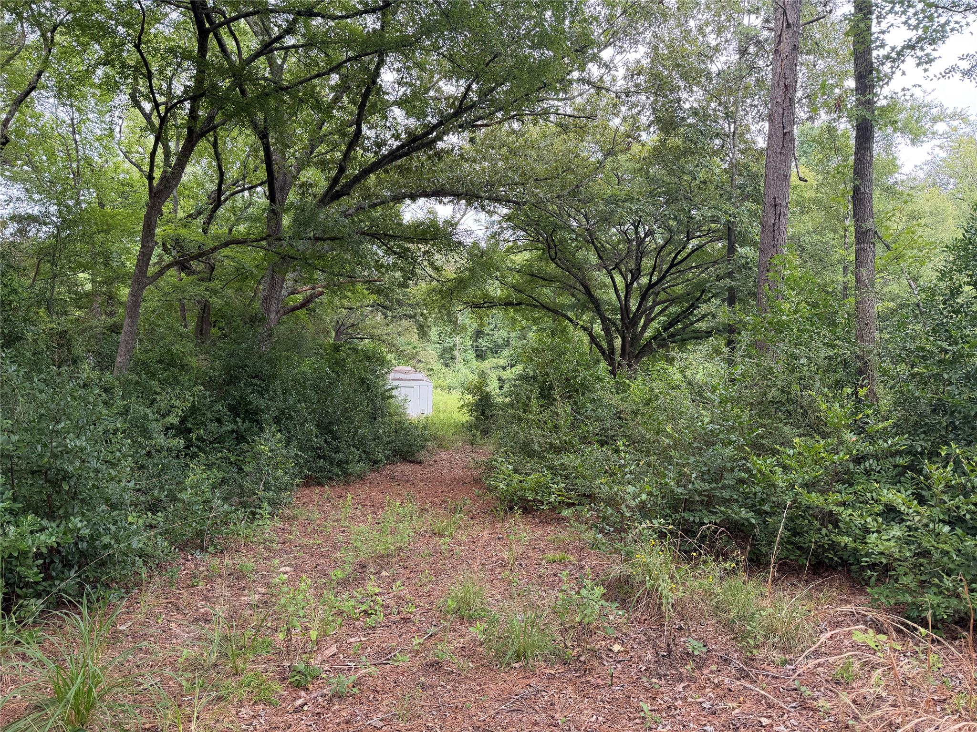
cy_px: 366
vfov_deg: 56.8
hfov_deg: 71.6
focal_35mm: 24
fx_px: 677
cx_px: 488
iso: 80
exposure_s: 1/198
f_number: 1.78
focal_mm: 6.76
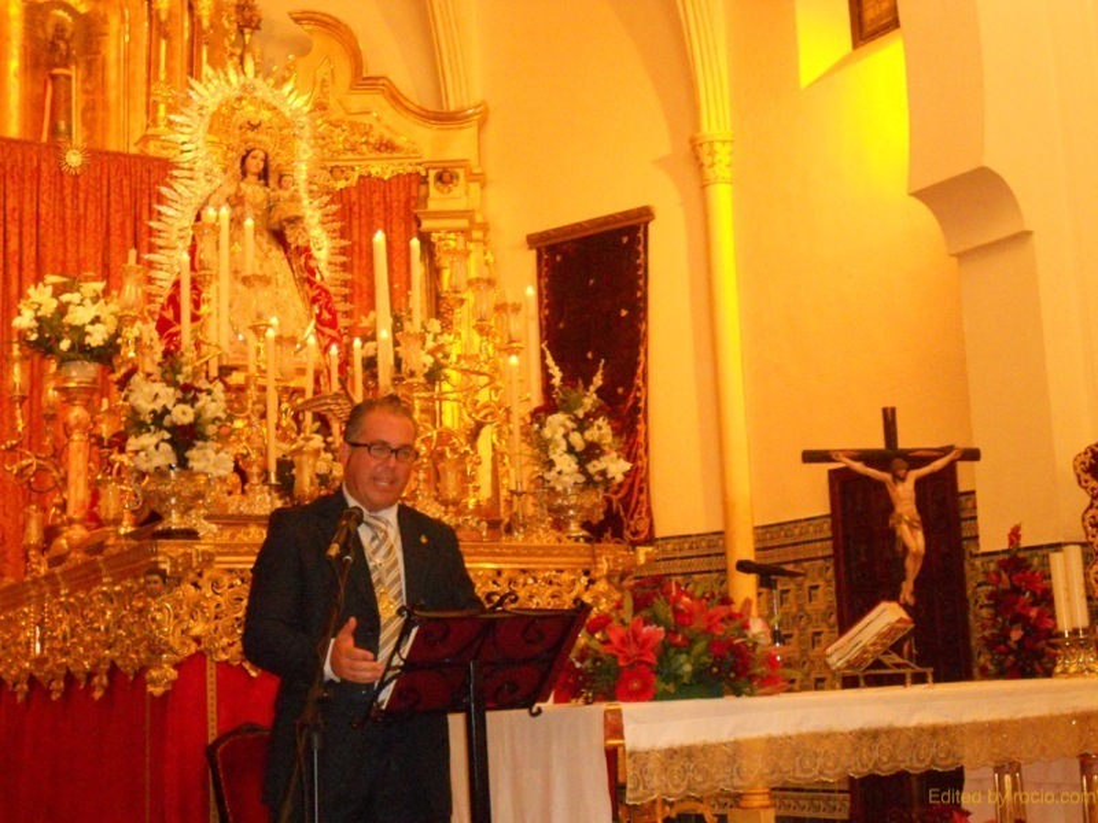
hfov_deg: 35.5
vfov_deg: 27.0
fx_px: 1713
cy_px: 412
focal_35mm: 54
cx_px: 549
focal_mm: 9.8
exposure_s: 1/30
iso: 1000
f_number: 4.8
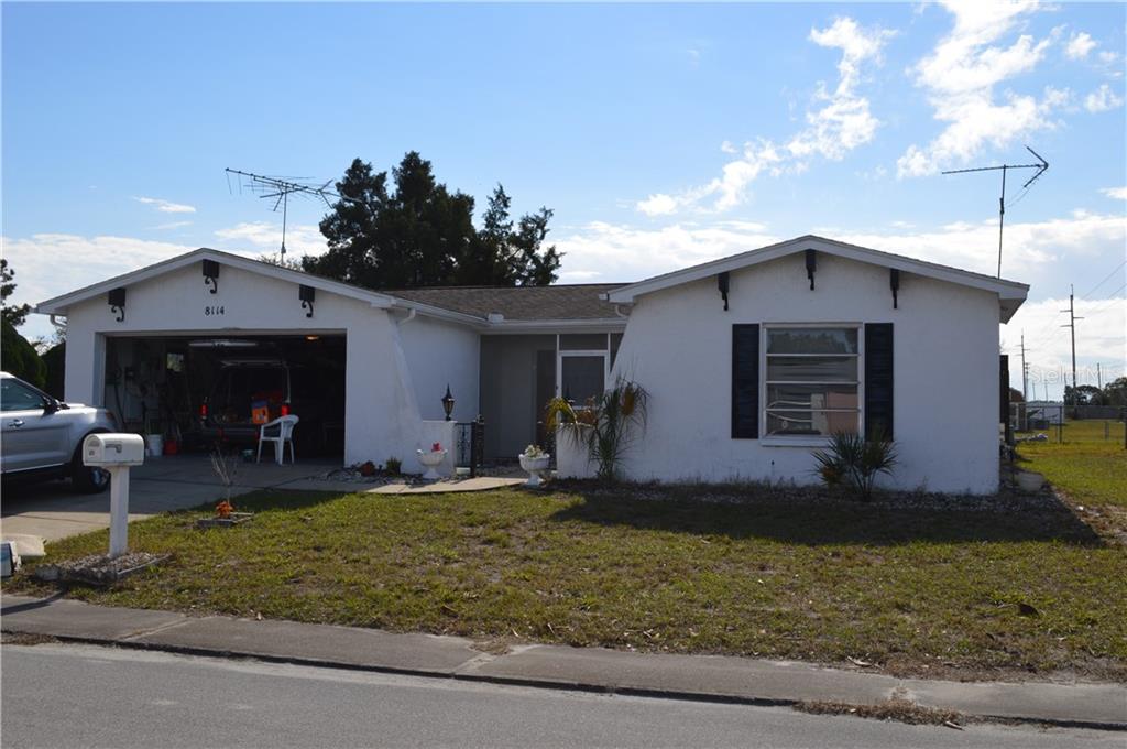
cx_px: 564
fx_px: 1126
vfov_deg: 36.8
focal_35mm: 36
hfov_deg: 53.2
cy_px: 374
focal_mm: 24
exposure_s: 1/200
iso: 100
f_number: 10
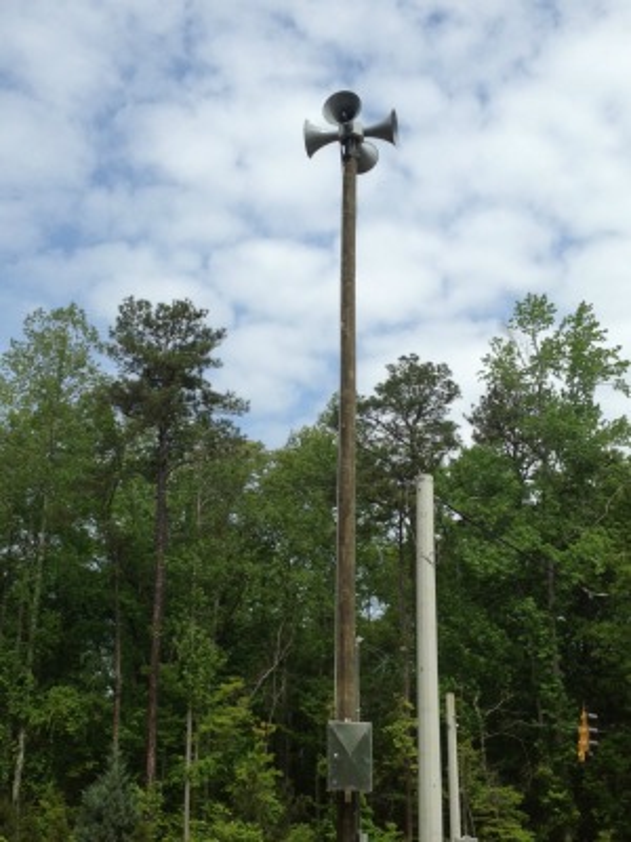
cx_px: 316
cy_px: 421
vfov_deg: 52.6
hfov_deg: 40.7
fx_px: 851
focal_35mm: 35
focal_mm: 4.28
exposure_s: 1/1972
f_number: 2.4
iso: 50
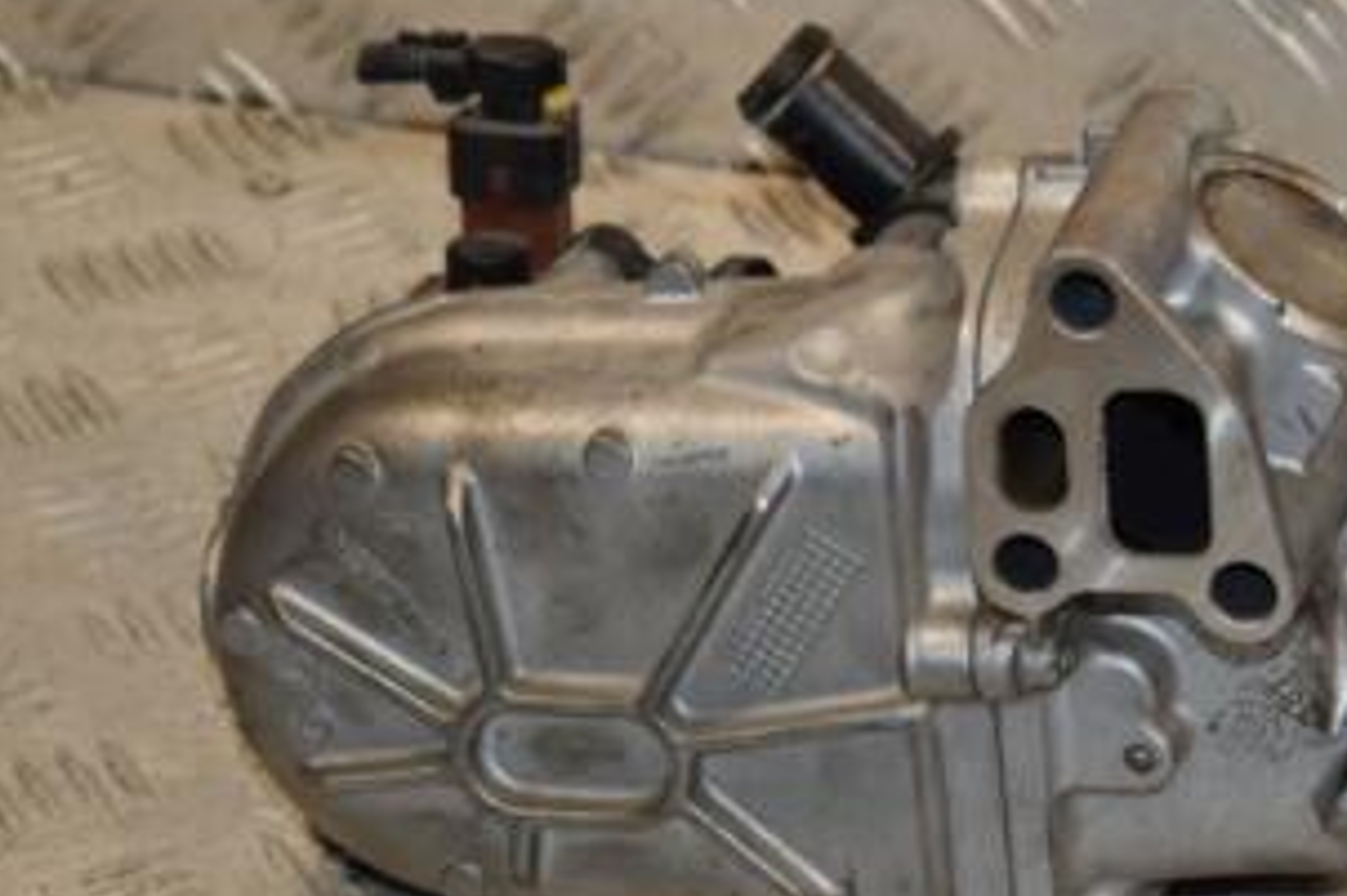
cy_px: 620
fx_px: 6469
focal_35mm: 173
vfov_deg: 7.9
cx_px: 1035
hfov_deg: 11.9
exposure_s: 1/200
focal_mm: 58
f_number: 6.3
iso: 800
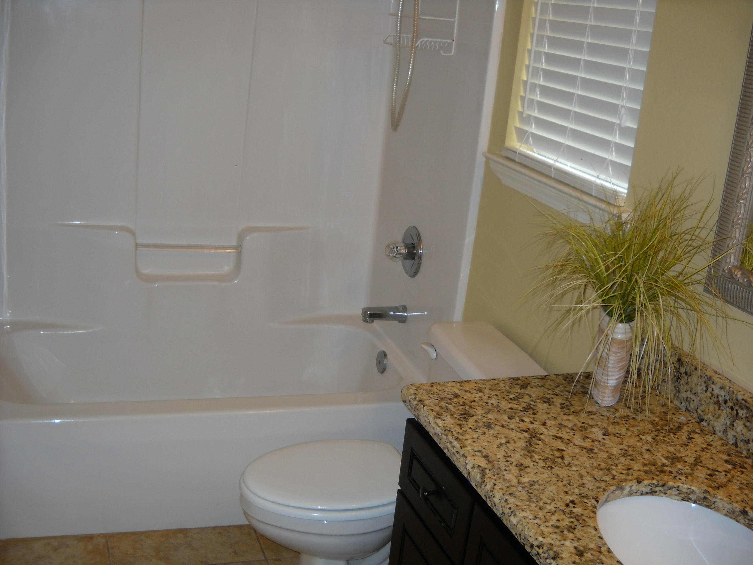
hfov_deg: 45.8
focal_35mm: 41
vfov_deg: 35.1
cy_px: 282
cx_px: 376
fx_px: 892
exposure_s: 1/30
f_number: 3.1
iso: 64
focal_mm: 6.72
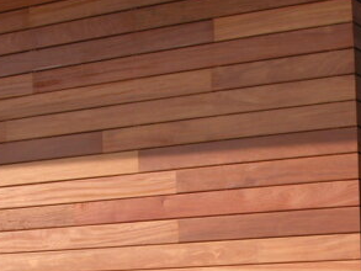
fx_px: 929
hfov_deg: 21.6
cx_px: 318
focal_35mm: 89
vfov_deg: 16.4
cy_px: 230
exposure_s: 1/347
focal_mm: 8.9
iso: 100
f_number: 5.6
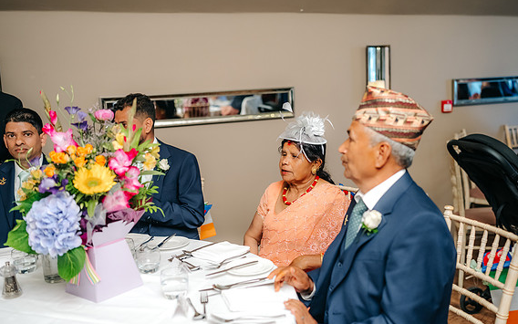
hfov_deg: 49.2
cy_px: 174
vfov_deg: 32.0
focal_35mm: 40
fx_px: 565
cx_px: 287
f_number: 1.6
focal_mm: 35
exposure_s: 1/200
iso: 800
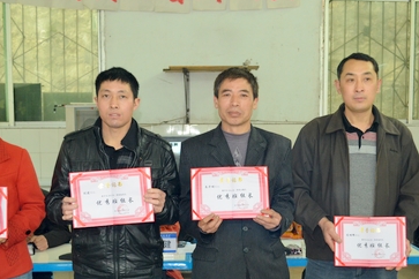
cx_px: 235
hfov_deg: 33.9
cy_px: 197
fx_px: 687
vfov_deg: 22.8
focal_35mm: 59
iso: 1250
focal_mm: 26
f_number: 4.2
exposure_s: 1/60
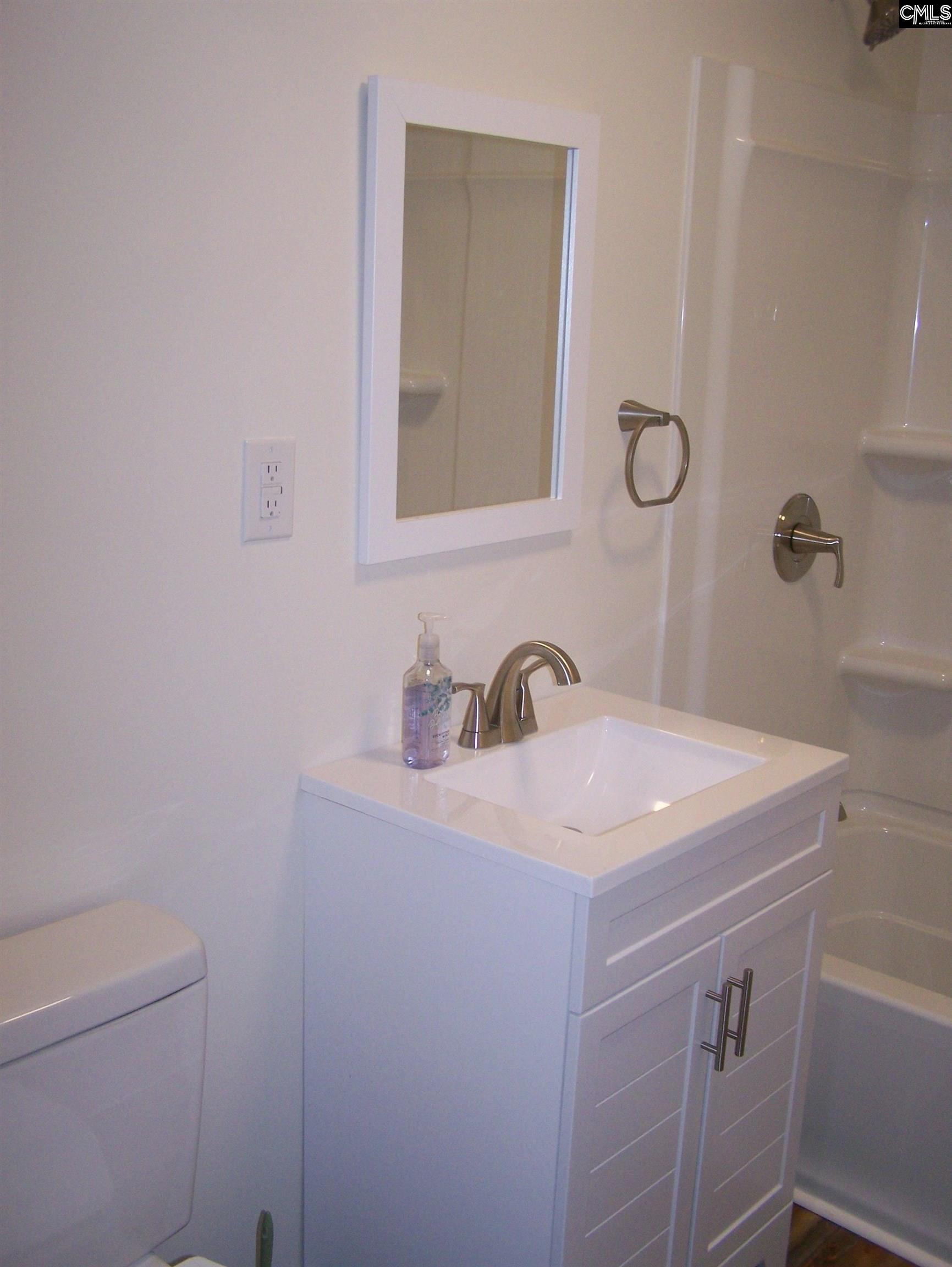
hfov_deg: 37.8
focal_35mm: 38
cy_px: 634
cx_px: 476
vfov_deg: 48.9
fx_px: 1392
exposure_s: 1/60
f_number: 2.8
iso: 160
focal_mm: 6.3
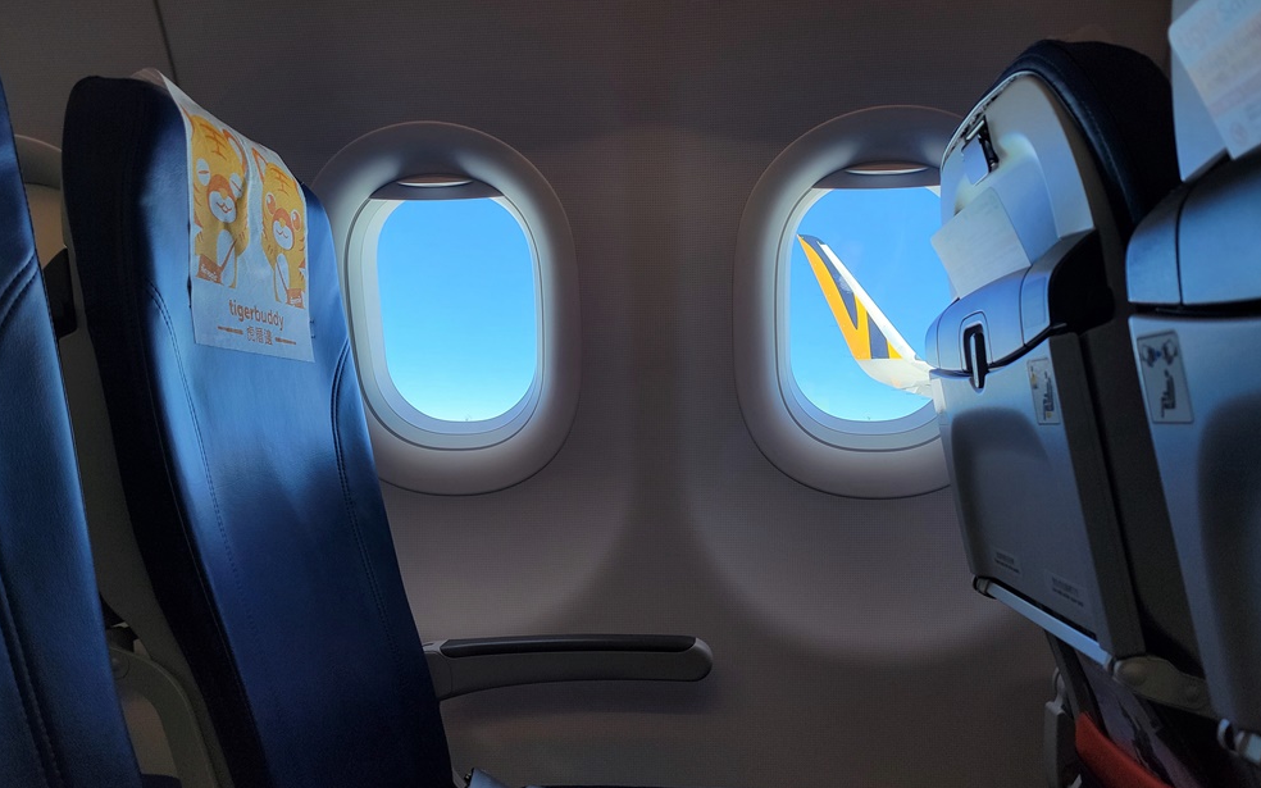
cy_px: 418
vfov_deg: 44.5
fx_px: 962
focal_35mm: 28
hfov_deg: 66.5
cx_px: 629
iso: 64
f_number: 1.8
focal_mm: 5.4
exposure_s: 1/180
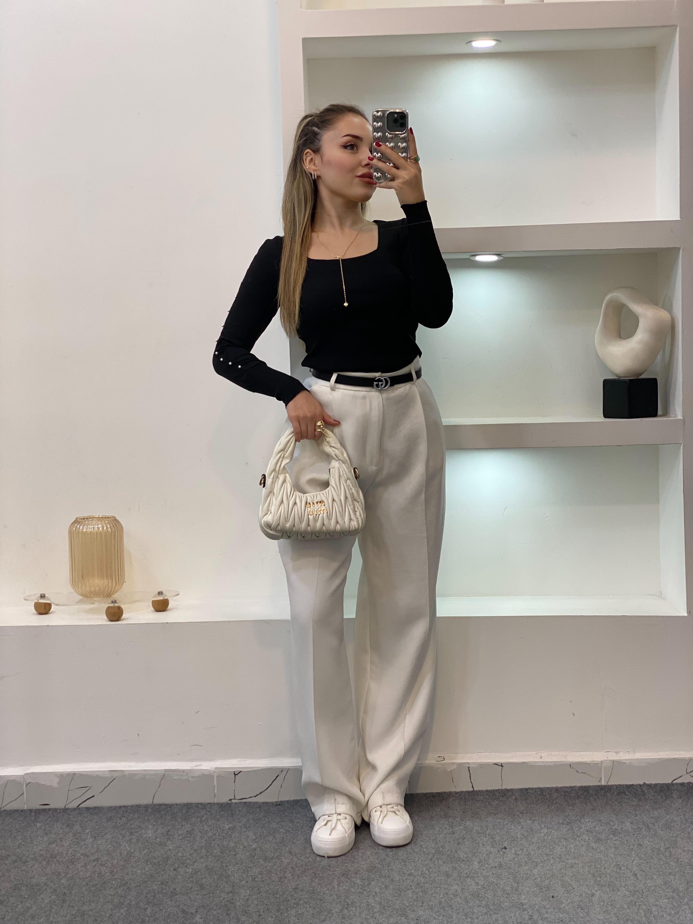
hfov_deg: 28.0
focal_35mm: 52
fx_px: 1388
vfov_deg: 36.8
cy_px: 462
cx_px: 346
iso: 64
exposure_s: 1/100
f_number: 2
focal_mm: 6
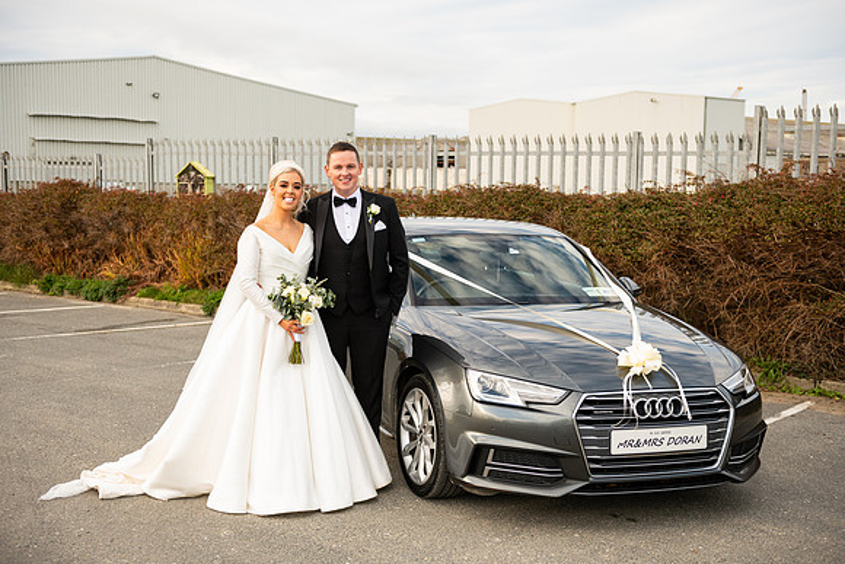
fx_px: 1056
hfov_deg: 43.6
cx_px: 422
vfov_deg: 29.9
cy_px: 282
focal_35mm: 45
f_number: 3.5
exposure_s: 1/200
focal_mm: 45
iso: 100
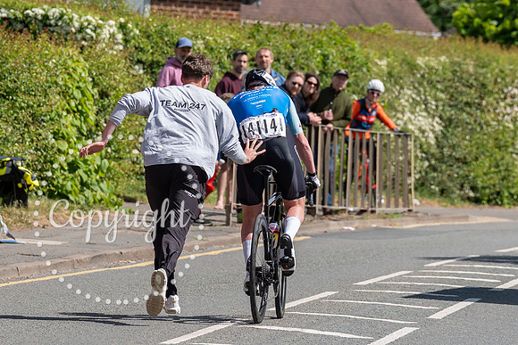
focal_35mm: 444
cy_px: 179
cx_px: 196
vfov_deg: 3.1
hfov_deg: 4.6
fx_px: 6385
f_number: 5.6
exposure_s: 1/1000
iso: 250
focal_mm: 200
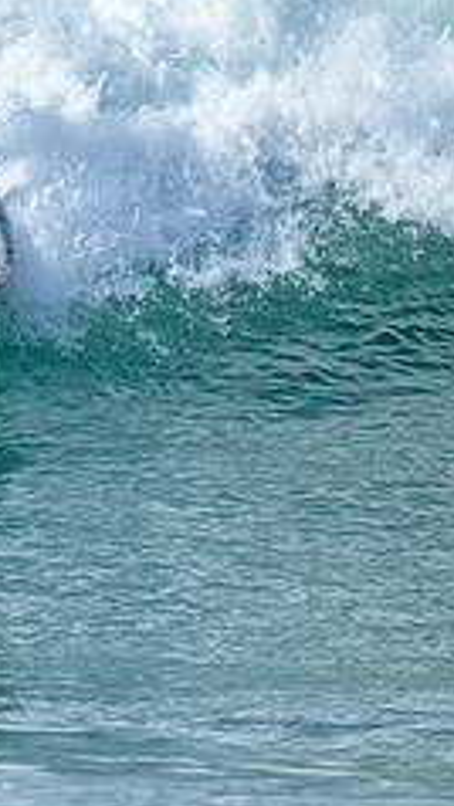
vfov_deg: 1.0
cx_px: -502
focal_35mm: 2254
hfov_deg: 0.5
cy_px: 171
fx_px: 48204
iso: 250
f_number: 6.3
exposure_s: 1/2000
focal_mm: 800
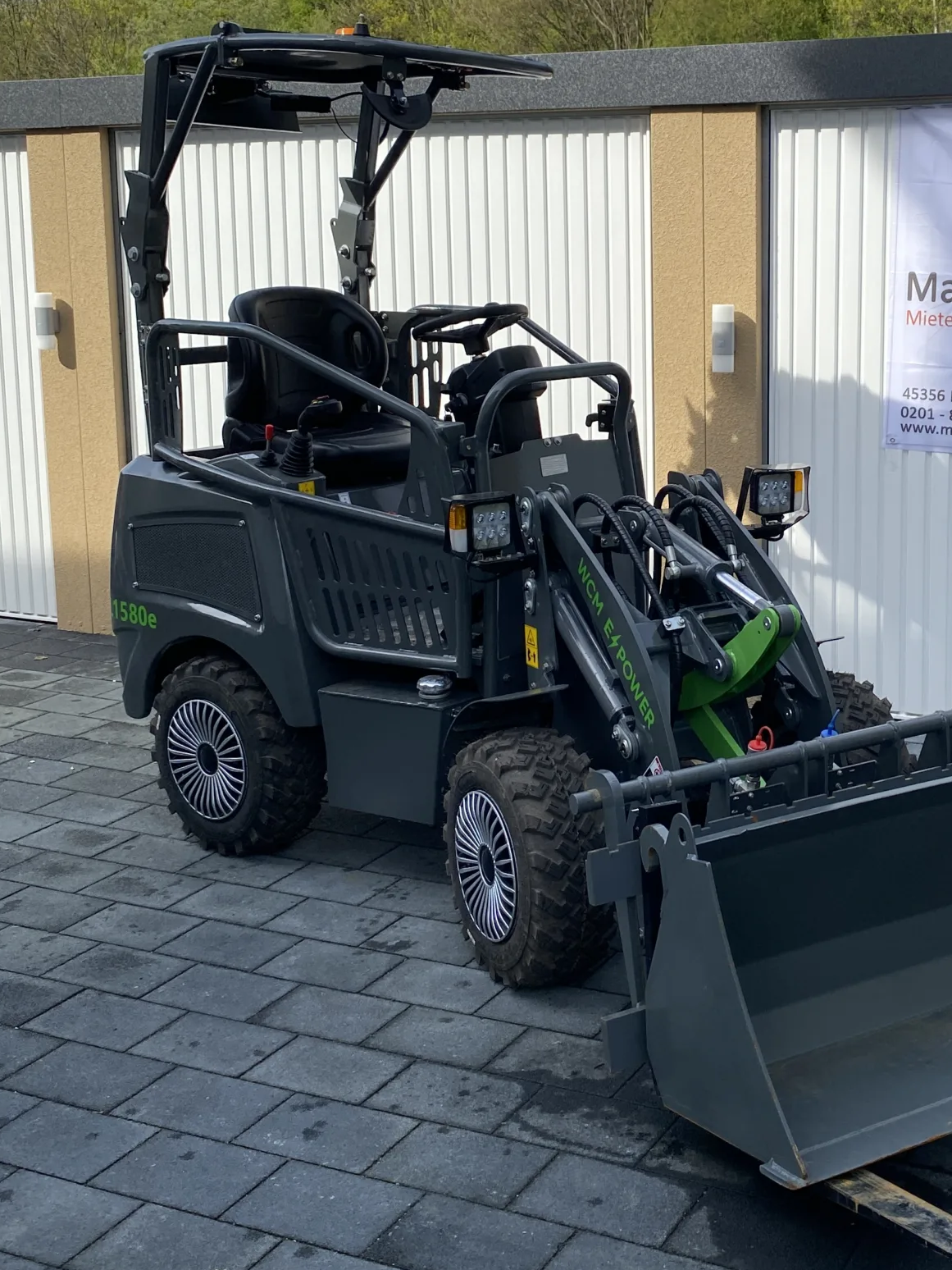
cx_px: 741
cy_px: 491
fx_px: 1577
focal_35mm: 43
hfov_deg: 32.8
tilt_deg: -7.0
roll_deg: -0.2
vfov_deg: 43.6
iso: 32
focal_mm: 4.25
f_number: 1.8
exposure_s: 1/1838
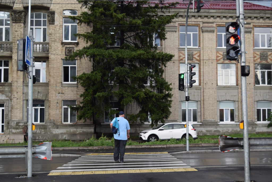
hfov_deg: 35.0
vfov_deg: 23.8
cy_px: 91
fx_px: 431
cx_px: 136
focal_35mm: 57
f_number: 5.6
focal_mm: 38
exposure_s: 1/125
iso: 140
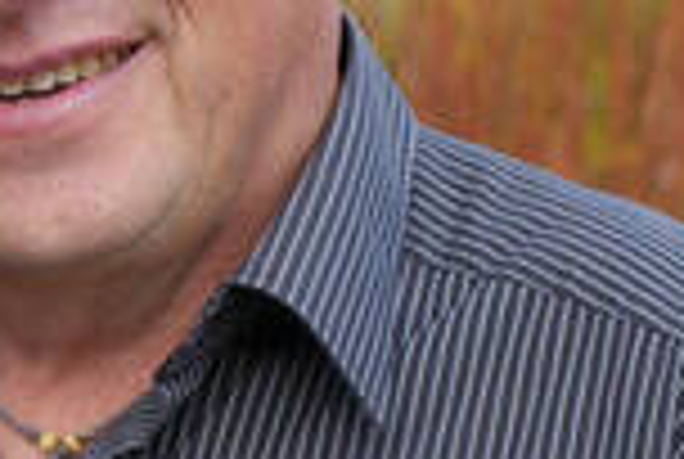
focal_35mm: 145
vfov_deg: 9.5
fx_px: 2760
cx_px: 108
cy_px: 216
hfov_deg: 14.0
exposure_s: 1/250
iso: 100
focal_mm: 40
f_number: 4.5
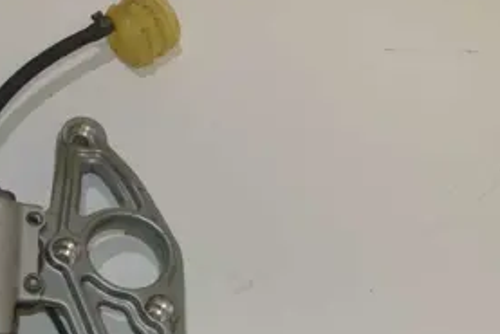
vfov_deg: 19.3
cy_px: 251
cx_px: 126
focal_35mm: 70
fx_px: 973
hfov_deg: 28.4
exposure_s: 1/60
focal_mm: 13.6
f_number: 4
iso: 200
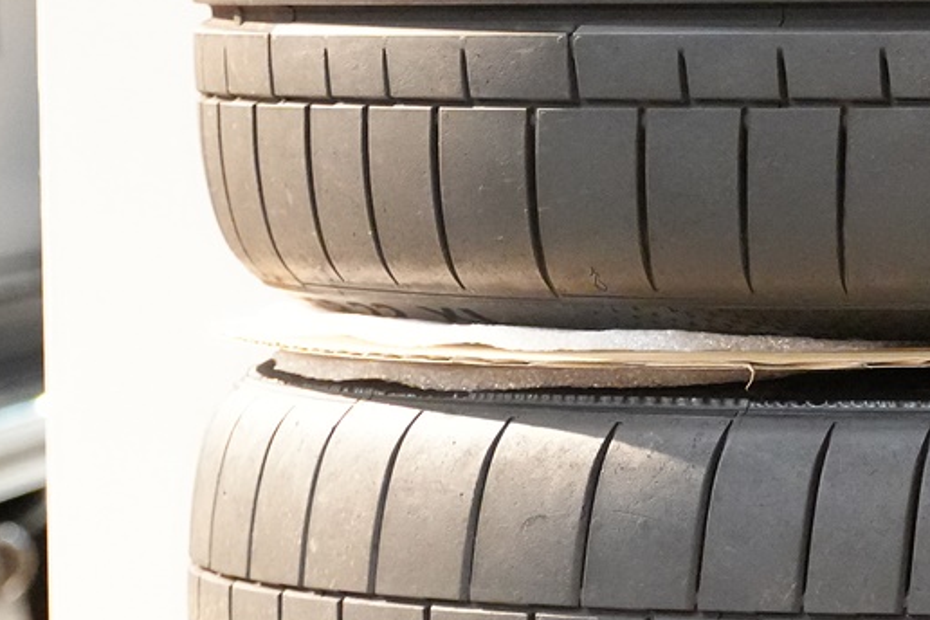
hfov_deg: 6.7
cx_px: 1058
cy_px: 369
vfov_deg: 4.5
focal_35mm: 305
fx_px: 7879
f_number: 5.6
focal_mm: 70
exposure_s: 1/40
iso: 6400
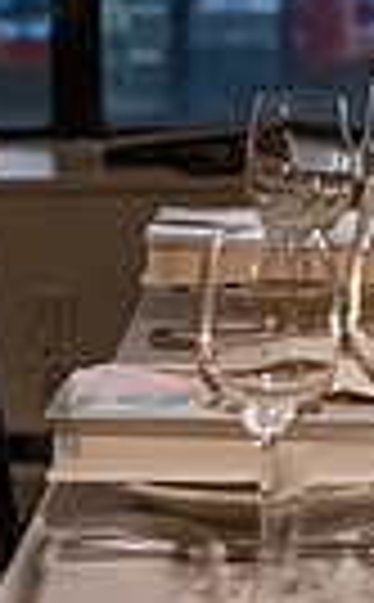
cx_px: 631
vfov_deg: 13.1
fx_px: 2626
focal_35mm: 160
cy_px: 162
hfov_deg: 7.9
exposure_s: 1/250
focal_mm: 35
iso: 12800
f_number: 2.8
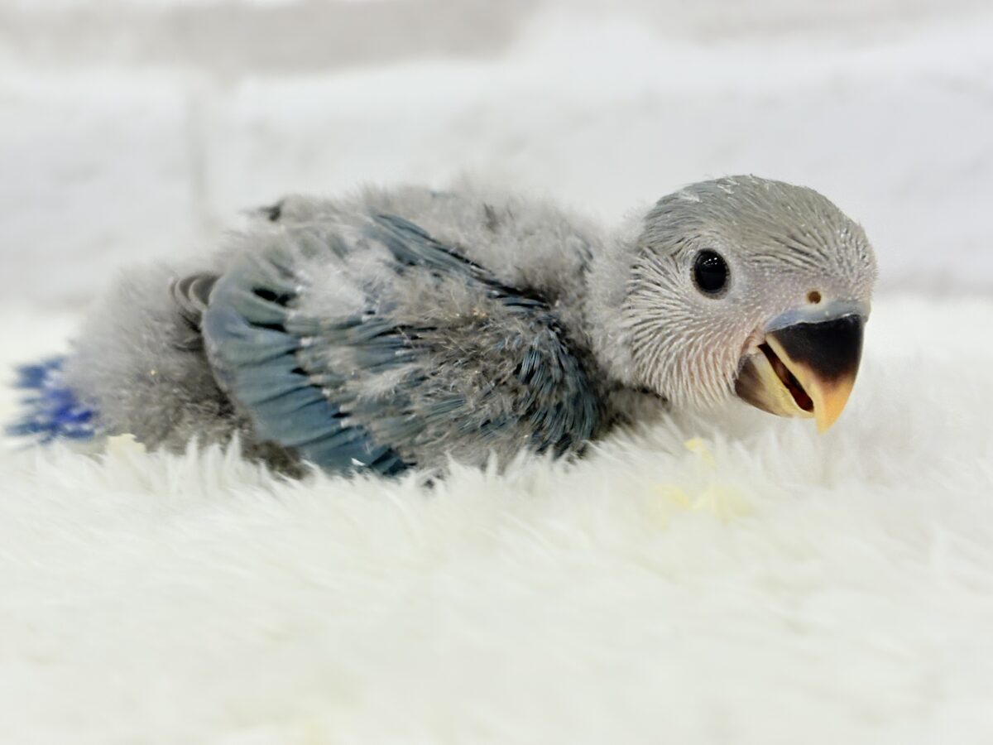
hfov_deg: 36.8
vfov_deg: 28.0
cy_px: 372
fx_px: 1492
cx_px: 496
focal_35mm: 52
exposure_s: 1/100
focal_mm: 5.96
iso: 80
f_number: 1.6
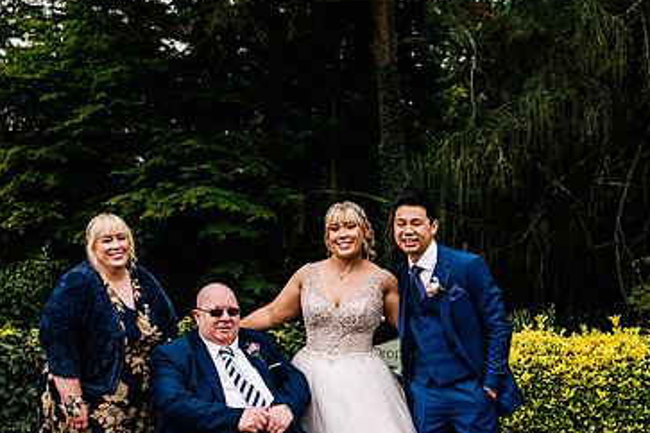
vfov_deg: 24.0
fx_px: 1011
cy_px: 319
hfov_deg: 35.6
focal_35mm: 56
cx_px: 344
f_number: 3.5
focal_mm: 35
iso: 200
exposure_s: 1/500
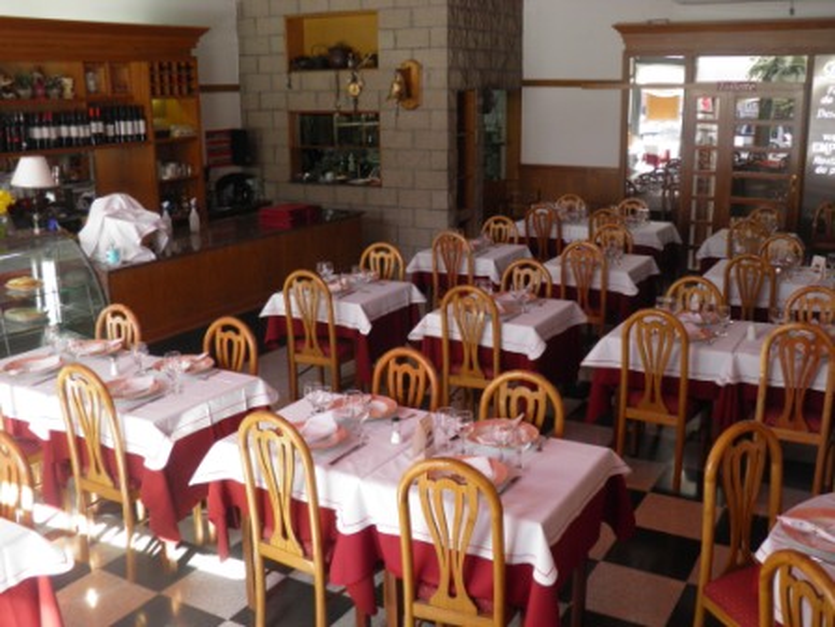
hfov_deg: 52.6
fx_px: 844
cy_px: 314
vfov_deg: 40.7
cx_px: 418
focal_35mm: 35
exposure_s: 1/30
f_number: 3.1
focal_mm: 6.3
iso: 125
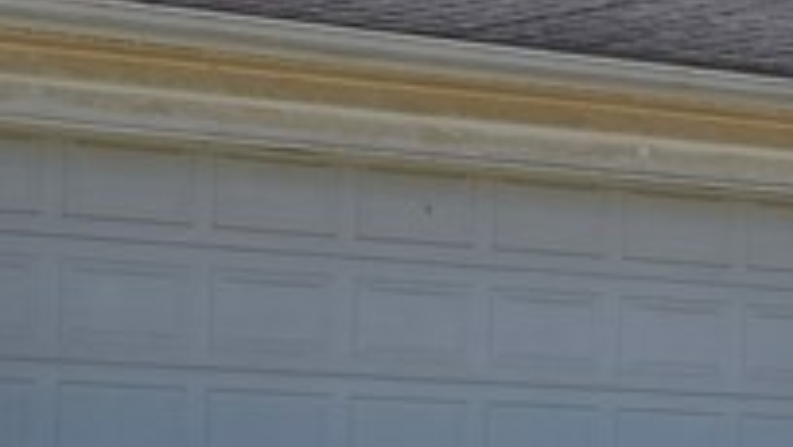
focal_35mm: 126
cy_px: 544
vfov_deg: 9.5
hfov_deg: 15.2
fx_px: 2651
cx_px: 1337
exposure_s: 1/1084
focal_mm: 6.3
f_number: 1.7
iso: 12
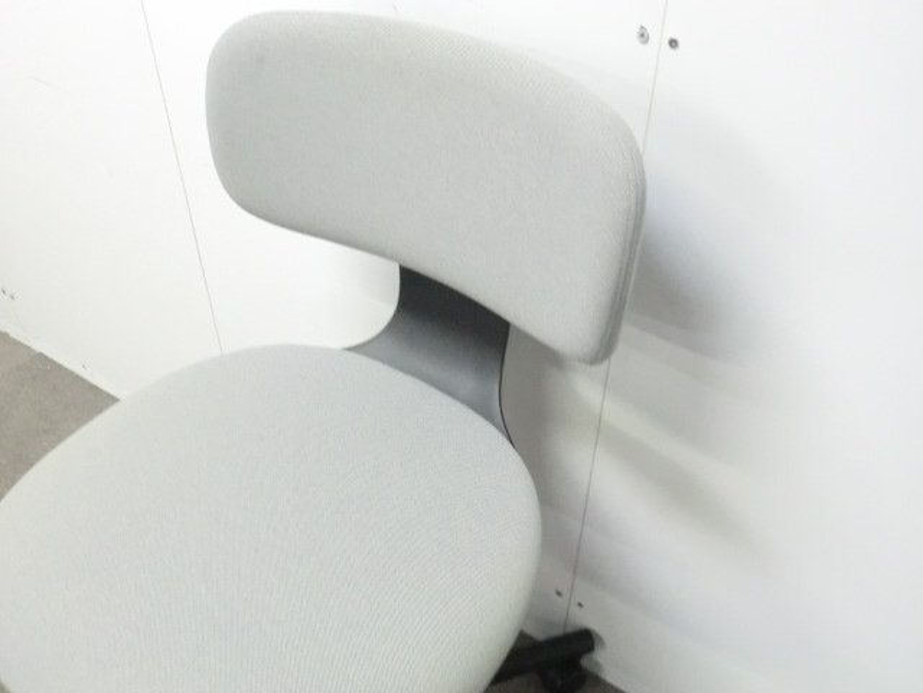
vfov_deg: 44.2
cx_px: 462
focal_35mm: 32
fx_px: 853
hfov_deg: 56.8
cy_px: 346
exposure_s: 1/30
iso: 800
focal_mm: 5.8
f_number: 3.5
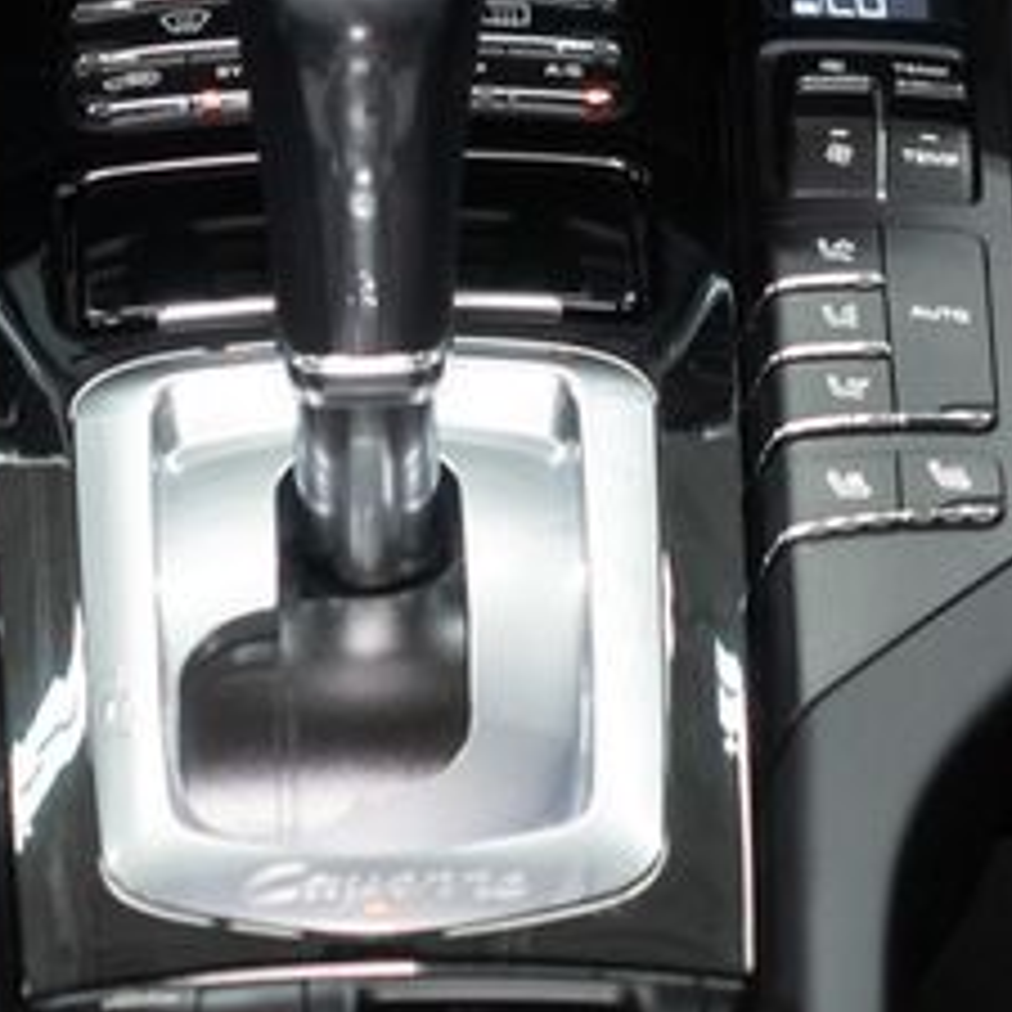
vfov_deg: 11.3
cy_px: -234
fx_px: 5028
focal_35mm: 152
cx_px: 364
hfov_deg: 11.5
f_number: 3.2
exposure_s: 1/50
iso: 500
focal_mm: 28
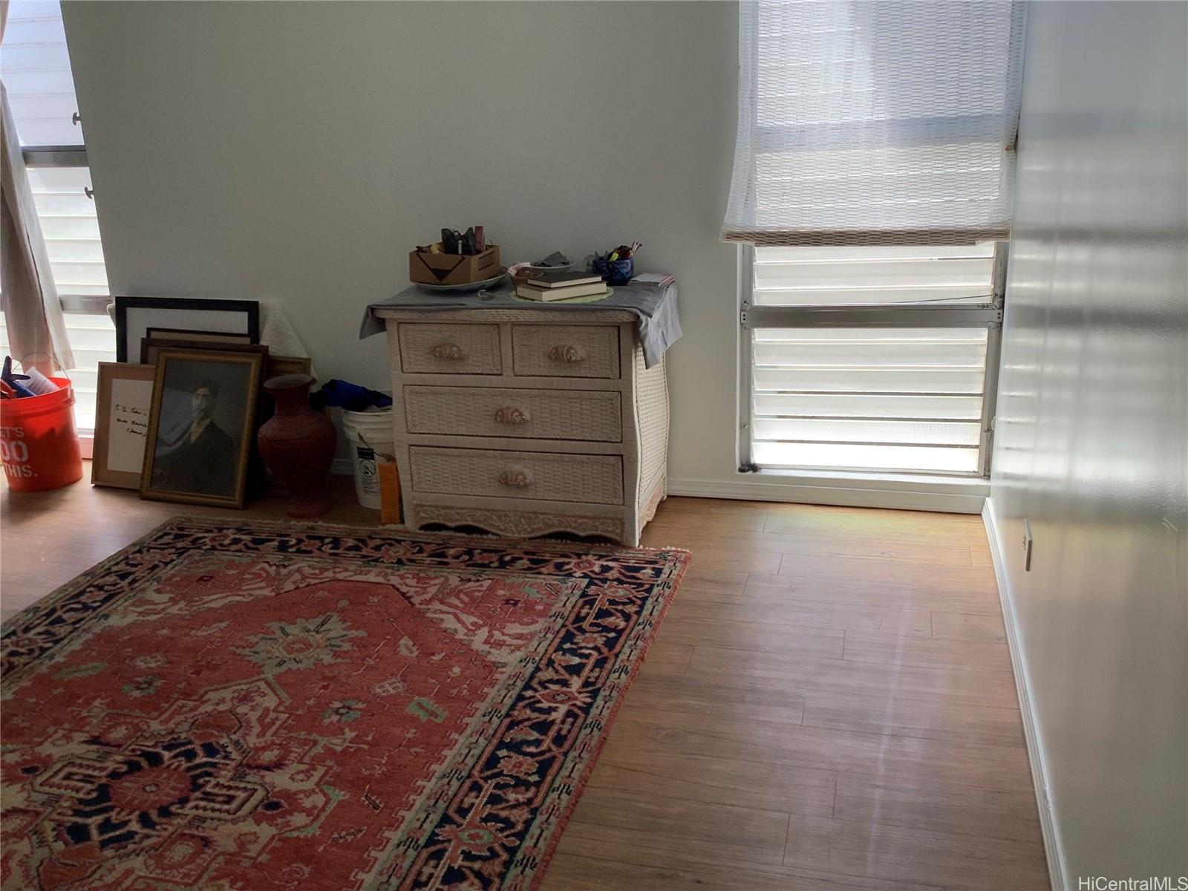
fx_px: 1064
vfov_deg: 45.4
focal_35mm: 31
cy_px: 446
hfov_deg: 58.4
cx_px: 594
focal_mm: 3.3
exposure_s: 1/120
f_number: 2.4
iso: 40
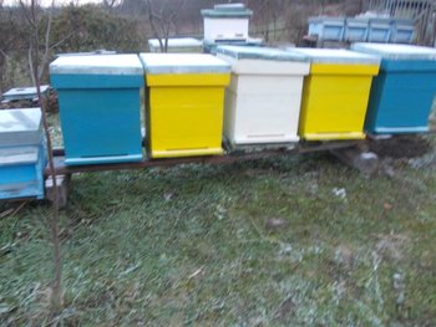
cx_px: 218
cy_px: 164
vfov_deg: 49.8
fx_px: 353
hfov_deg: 63.4
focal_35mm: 28
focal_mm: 4
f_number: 2.7
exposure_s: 1/30
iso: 80
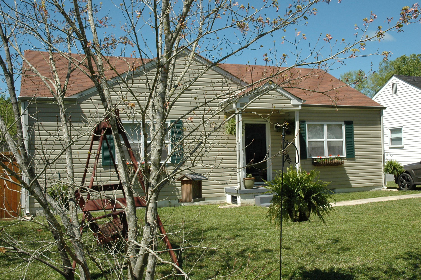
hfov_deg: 53.2
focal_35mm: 36
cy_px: 140
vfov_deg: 36.8
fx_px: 421
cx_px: 210
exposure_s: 1/500
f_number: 11
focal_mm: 24
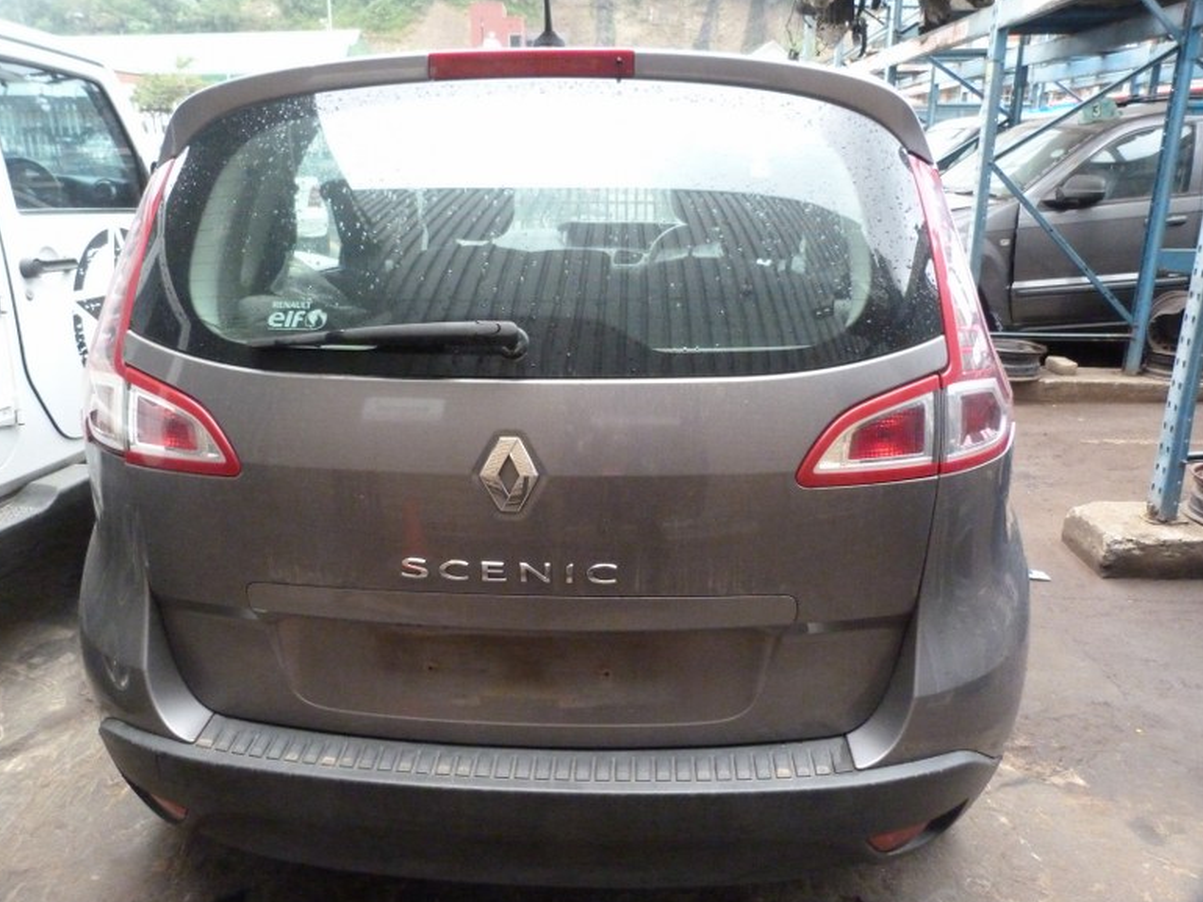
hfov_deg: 67.3
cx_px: 602
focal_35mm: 26
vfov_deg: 53.1
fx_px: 904
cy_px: 463
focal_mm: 4.5
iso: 800
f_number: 2.8
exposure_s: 1/50
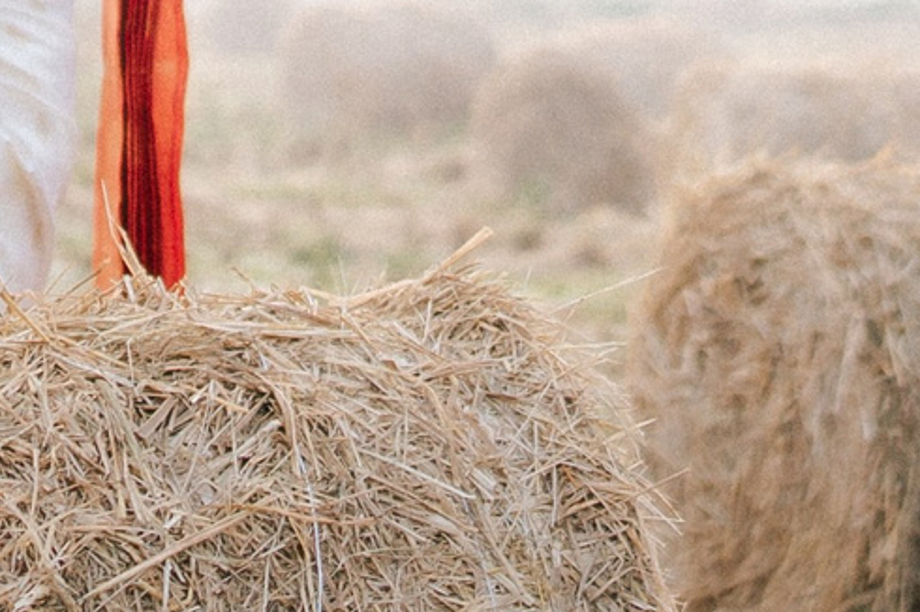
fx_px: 4673
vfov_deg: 7.4
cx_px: 98
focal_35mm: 183
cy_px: -142
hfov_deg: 11.2
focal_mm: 35
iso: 500
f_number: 1.4
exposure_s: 1/6400
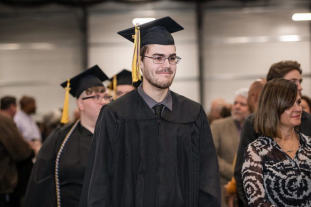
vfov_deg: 14.0
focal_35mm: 98
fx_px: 847
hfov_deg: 20.8
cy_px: 104
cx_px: 156
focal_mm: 98
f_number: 3.2
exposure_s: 1/200
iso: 2000
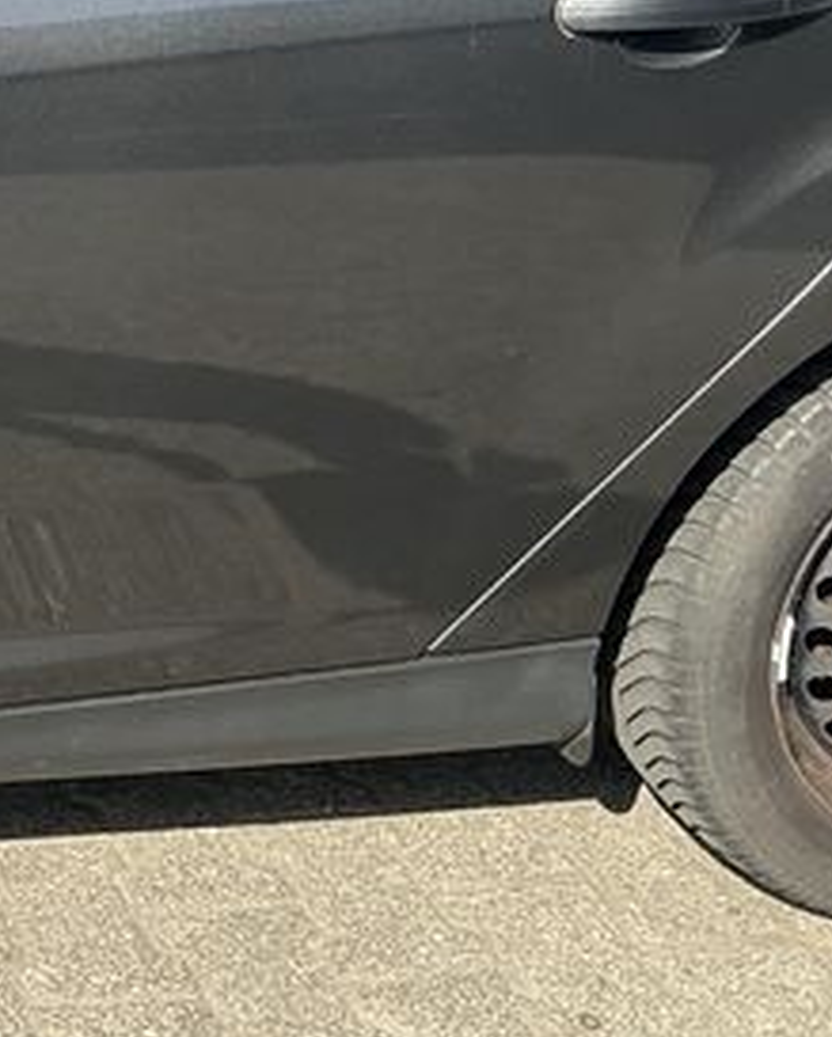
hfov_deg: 16.9
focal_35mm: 80
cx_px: -505
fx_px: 2458
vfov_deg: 23.2
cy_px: 99
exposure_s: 1/666
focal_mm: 3
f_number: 1.8
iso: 25
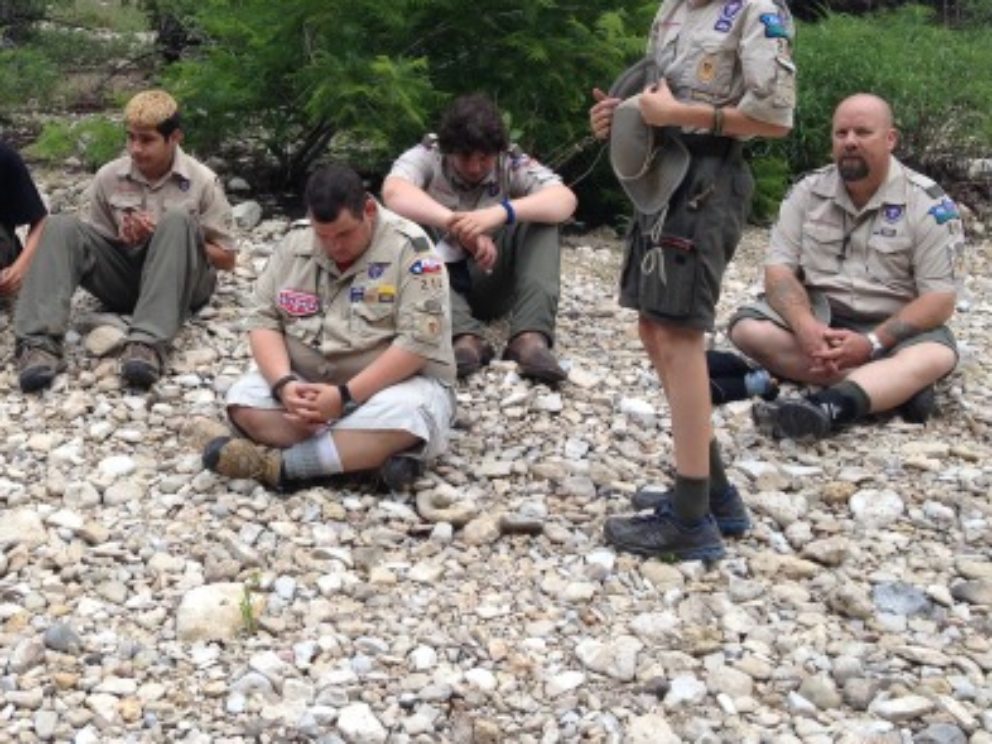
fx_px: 1634
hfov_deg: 33.1
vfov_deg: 25.5
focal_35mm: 57
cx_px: 237
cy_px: 232
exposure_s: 1/237
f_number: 2.4
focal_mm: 4.28
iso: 50
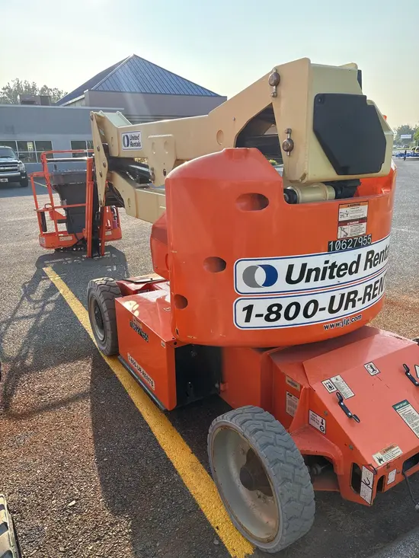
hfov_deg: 53.1
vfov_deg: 67.3
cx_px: 210
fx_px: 419
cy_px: 279
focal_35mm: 26
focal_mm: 5.96
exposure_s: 1/943
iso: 50
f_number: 1.6
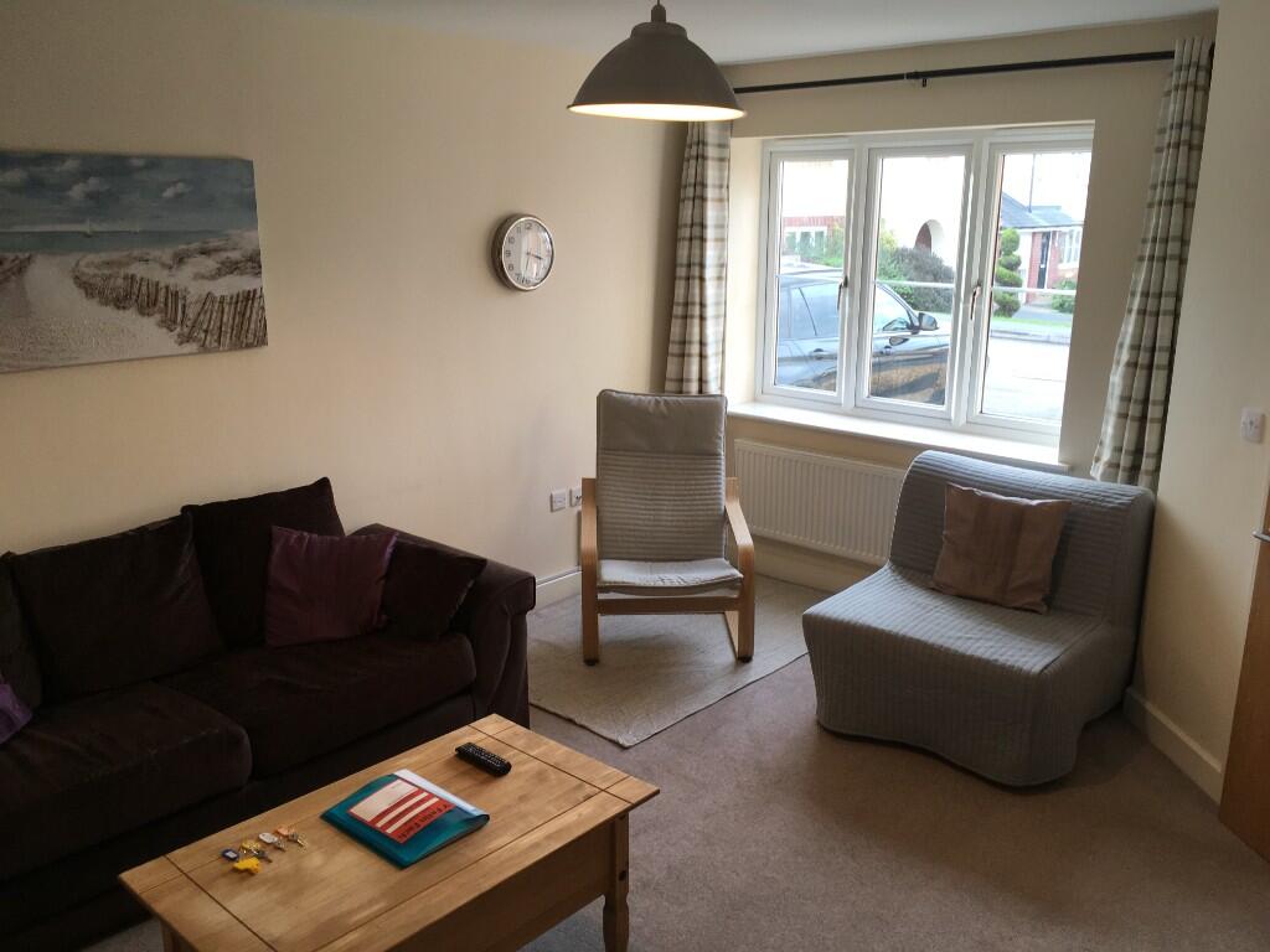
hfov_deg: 61.7
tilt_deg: -15.2
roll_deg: +0.2
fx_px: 1064
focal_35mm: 29
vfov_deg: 48.2
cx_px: 635
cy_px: 476
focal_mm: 4.15
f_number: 2.2
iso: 32
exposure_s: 1/50
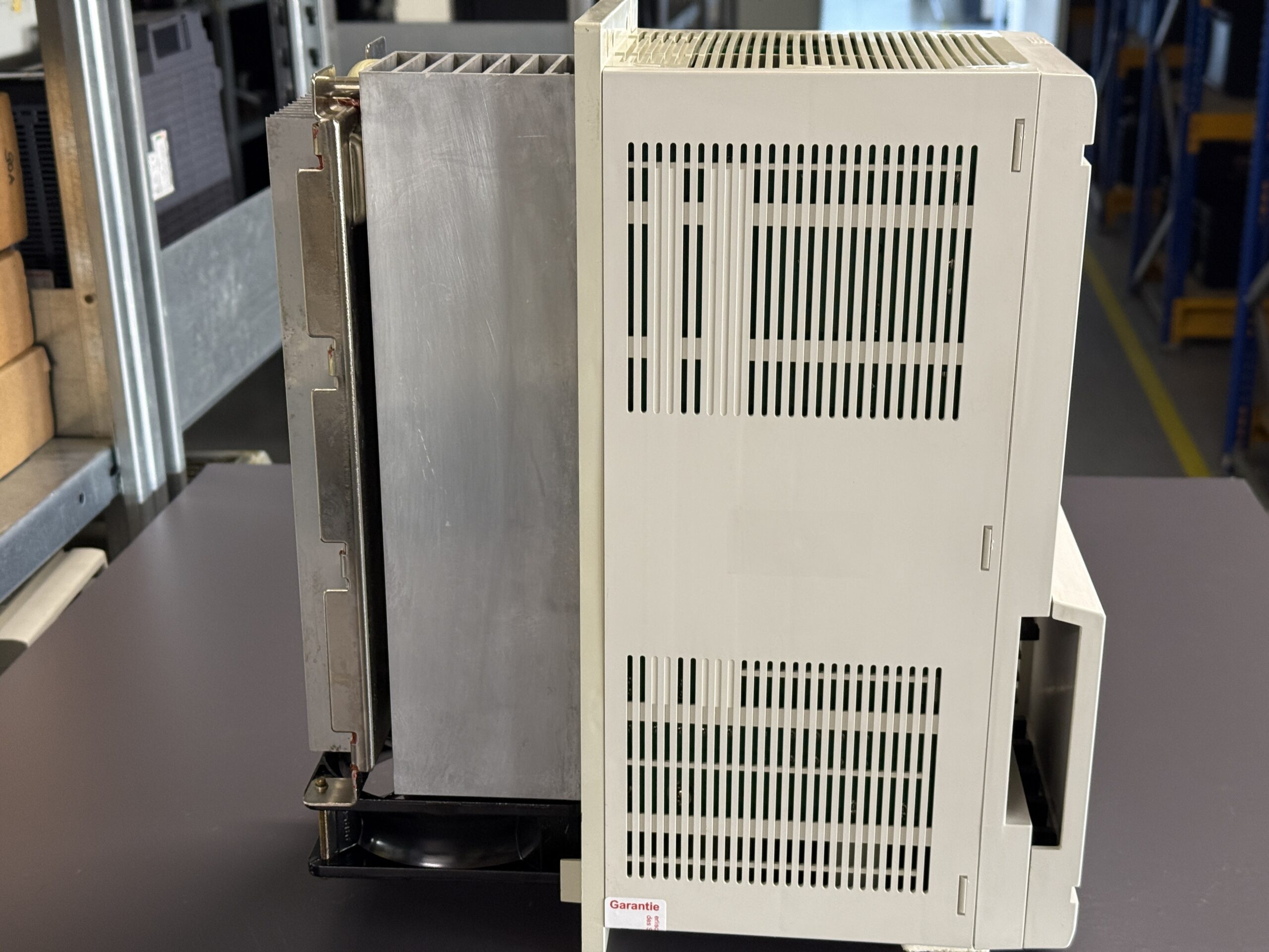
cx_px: 634
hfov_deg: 39.7
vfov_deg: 30.3
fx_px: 1760
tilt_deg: -19.8
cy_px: 476
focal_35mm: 48
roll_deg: +0.8
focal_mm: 6.76
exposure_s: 1/50
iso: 160
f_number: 1.78
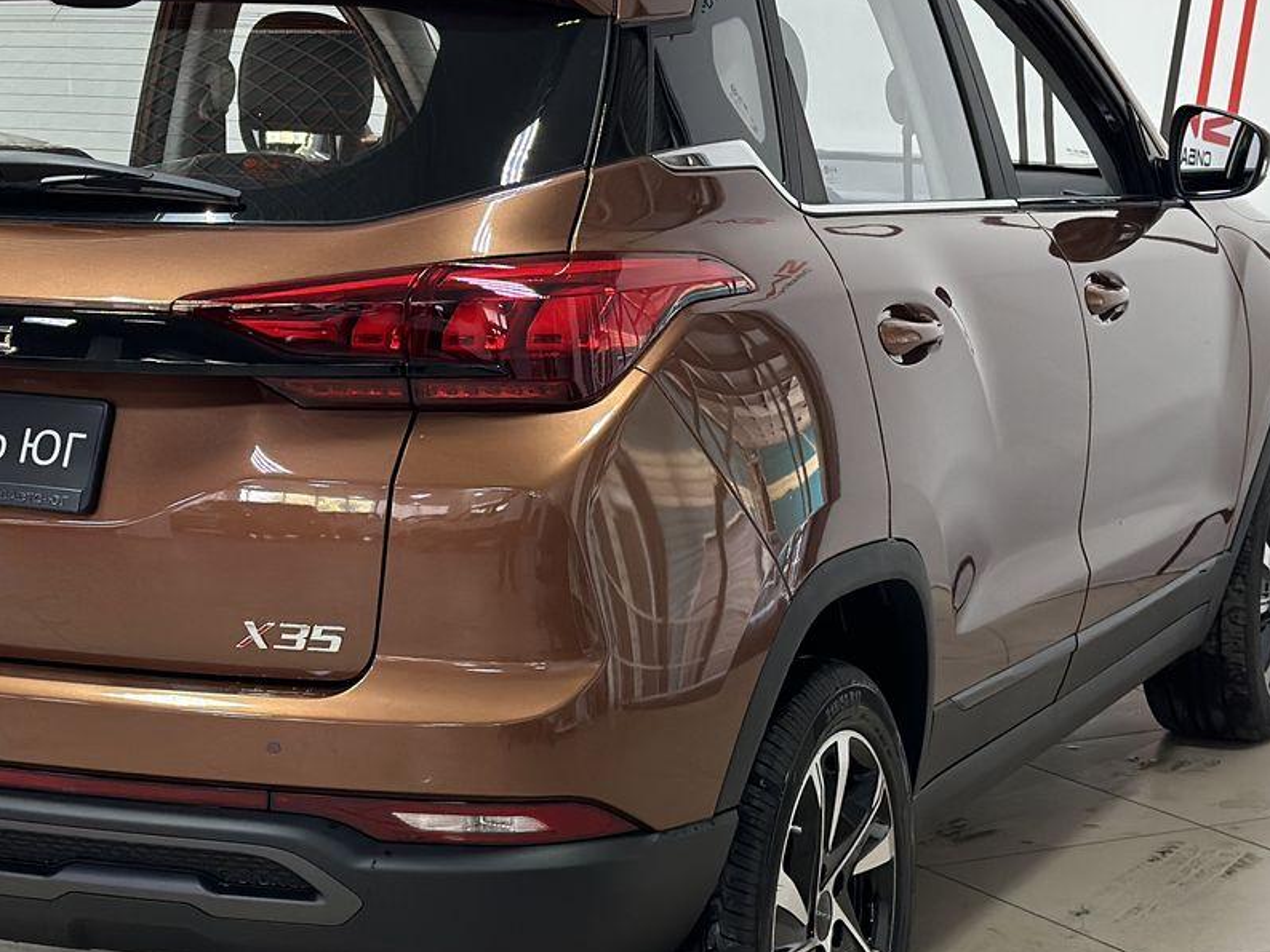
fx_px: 3193
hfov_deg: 22.4
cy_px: 494
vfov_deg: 17.0
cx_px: 408
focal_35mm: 87
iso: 160
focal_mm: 6.86
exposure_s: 1/100
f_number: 1.78
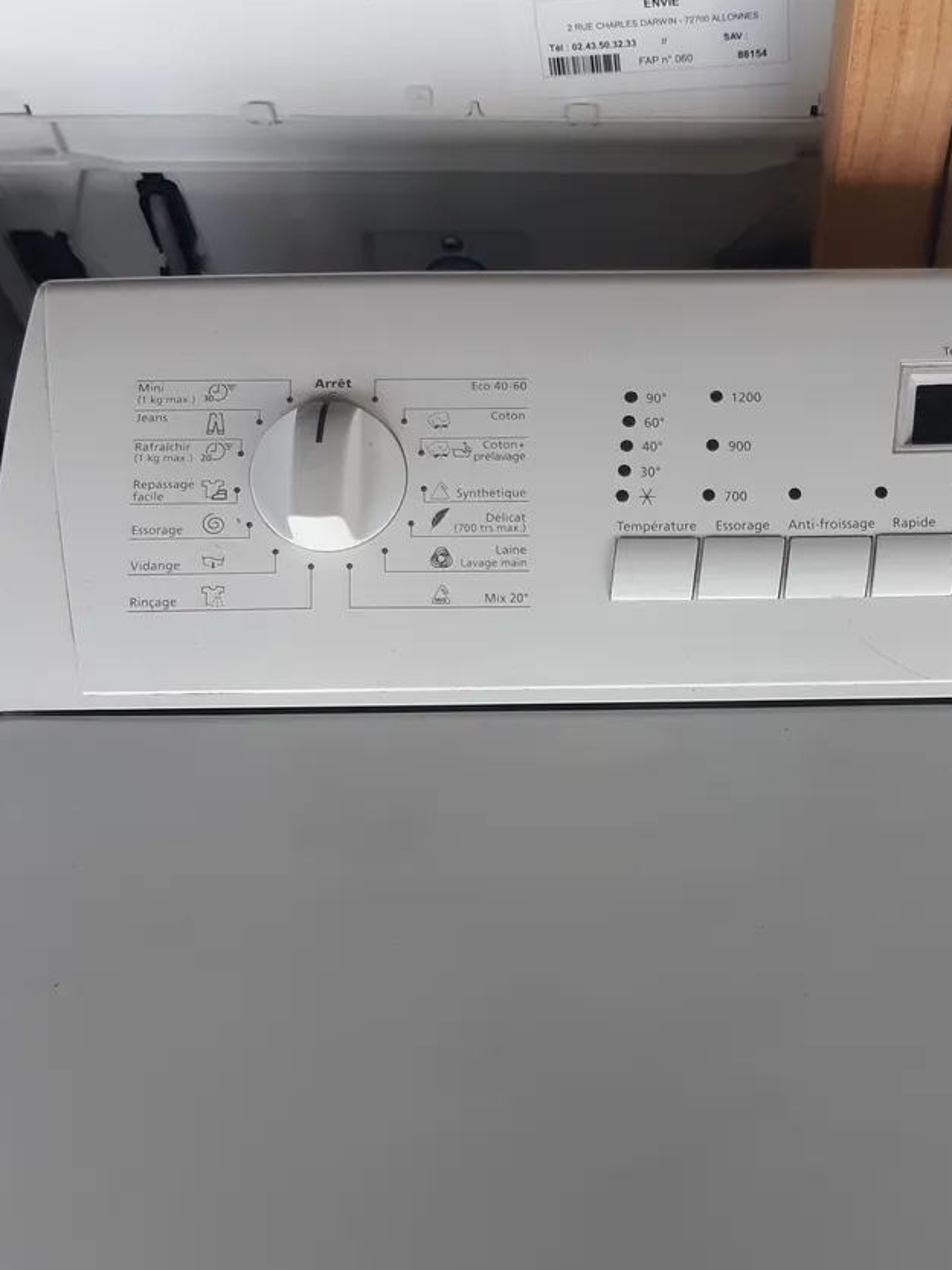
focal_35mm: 40
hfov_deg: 35.2
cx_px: 706
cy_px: 728
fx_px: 1467
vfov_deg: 46.7
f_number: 1.7
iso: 64
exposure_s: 1/120
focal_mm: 3.92
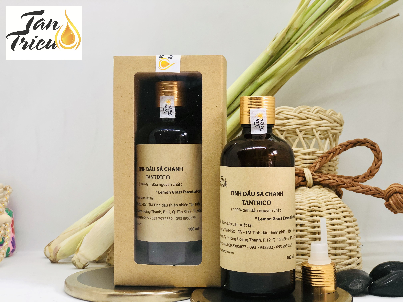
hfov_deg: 33.8
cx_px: 202
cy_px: 151
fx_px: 664
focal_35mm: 57
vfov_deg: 25.7
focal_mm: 6.6
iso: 40
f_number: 2.8
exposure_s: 1/34
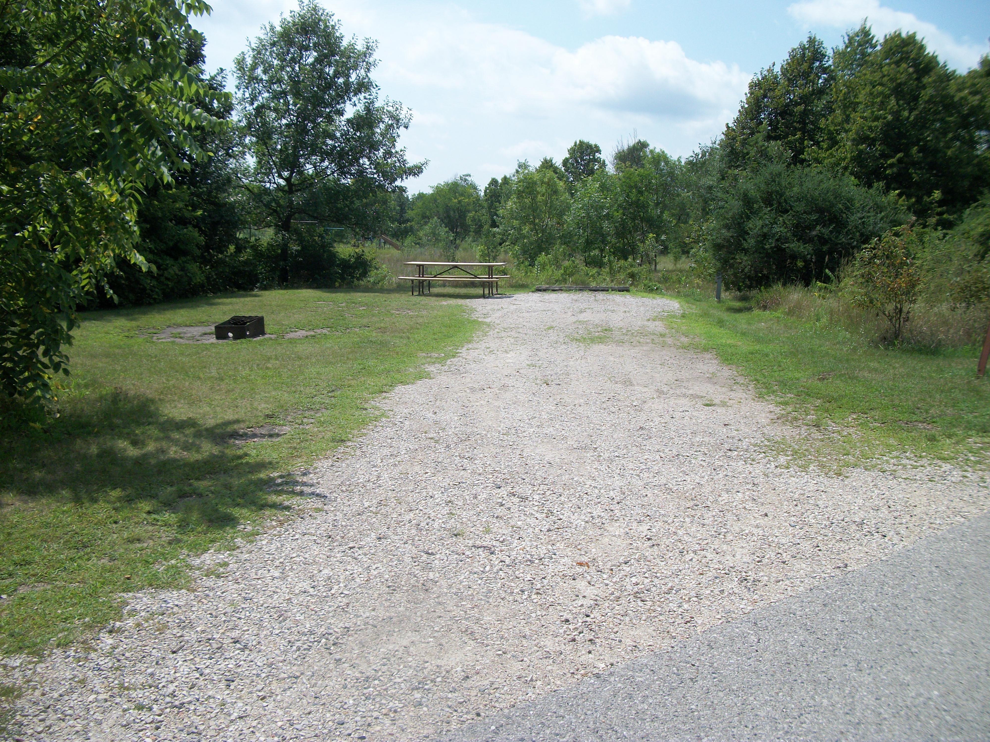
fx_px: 915
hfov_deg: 56.8
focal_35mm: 32
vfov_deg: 44.2
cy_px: 371
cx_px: 495
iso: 80
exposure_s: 1/200
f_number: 8.8
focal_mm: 5.7
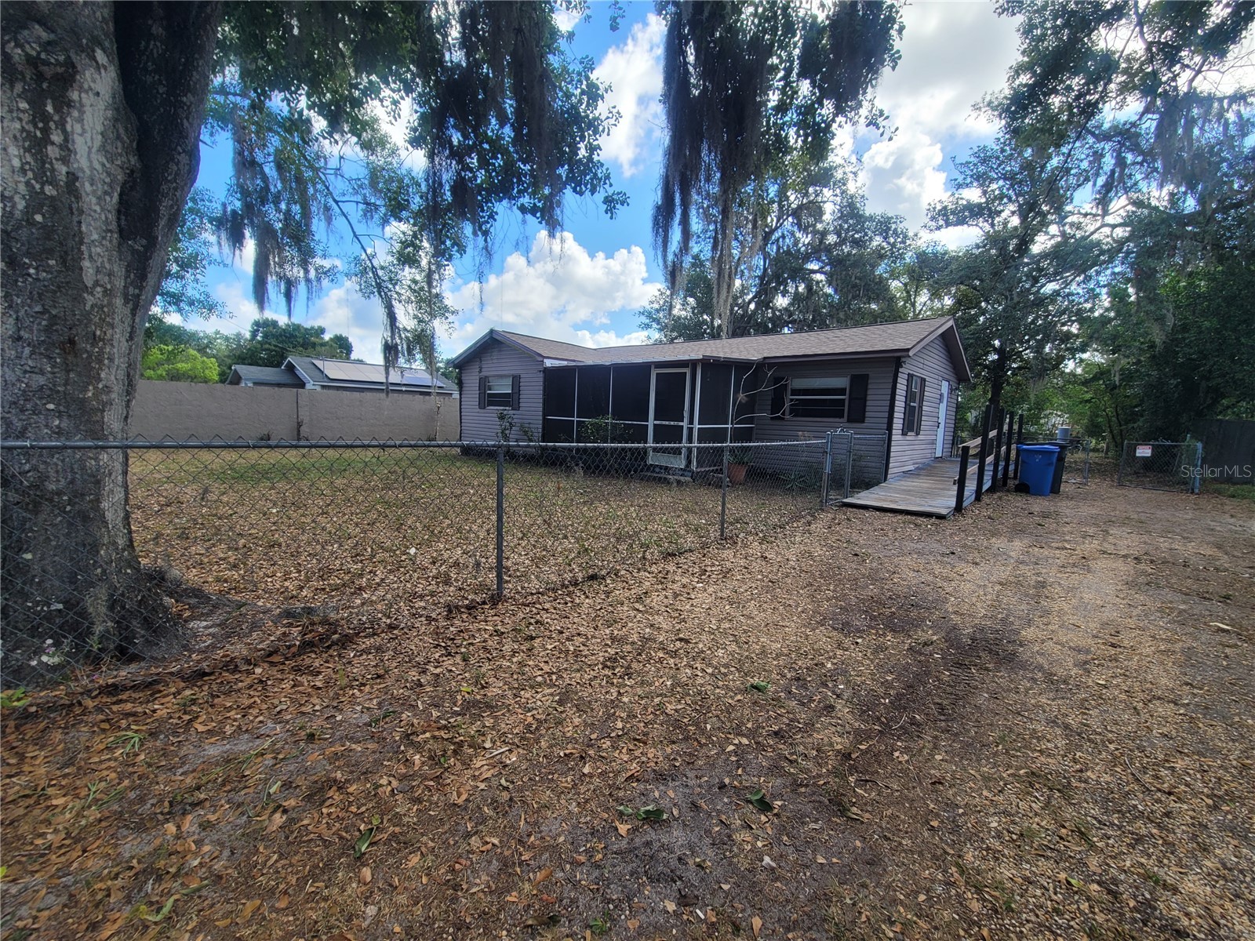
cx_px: 628
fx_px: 471
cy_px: 470
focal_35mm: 13
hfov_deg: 106.2
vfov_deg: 89.9
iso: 50
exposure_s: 1/606
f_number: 2.2
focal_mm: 2.2
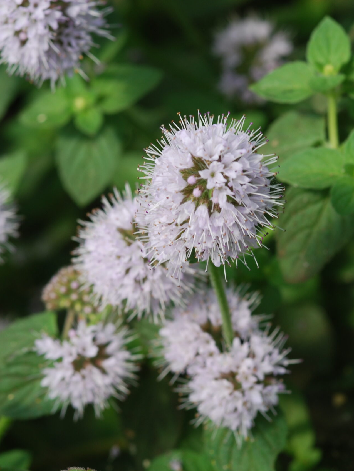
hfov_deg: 6.5
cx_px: 168
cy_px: 236
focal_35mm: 229
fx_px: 3118
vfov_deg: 8.7
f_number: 8
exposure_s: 1/125
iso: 100
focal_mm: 105
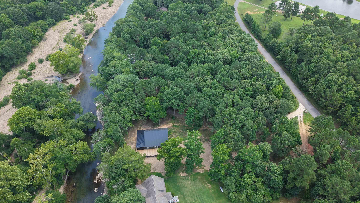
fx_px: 258
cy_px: 92
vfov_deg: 42.8
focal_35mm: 27
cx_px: 185
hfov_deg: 69.8
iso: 120
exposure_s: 1/15
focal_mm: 8.67
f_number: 1.8
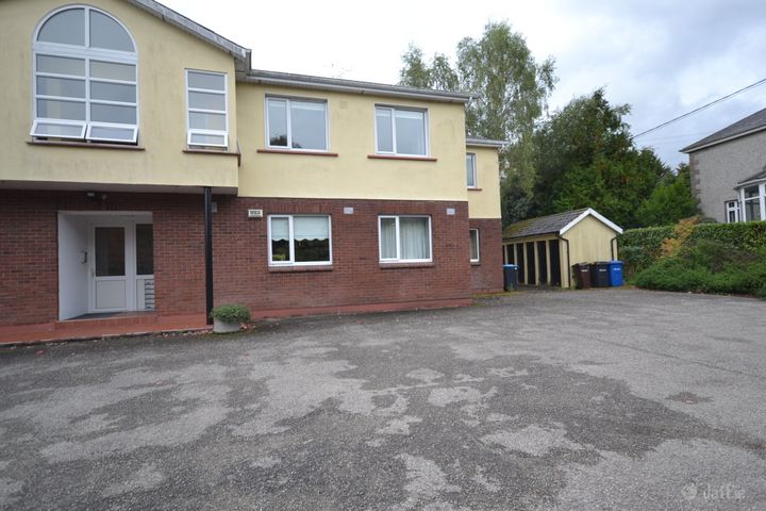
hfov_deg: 85.4
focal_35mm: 20
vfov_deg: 63.2
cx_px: 383
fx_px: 415
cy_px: 256
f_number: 5.6
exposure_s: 1/125
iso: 100
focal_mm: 13
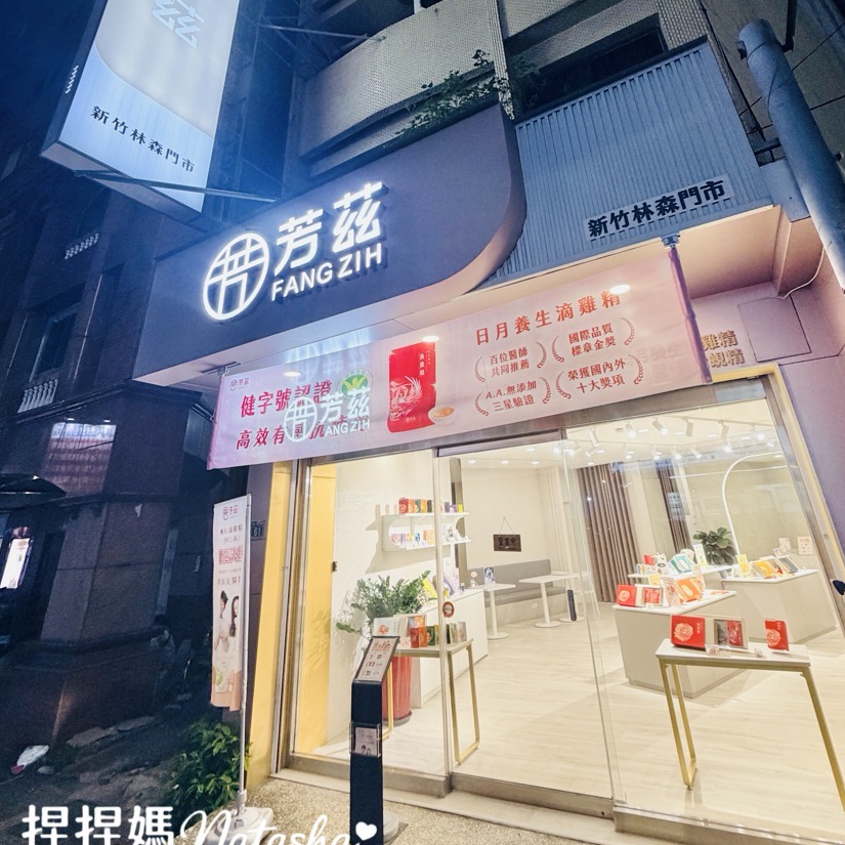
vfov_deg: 79.0
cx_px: 455
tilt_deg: +23.9
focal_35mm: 18
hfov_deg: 80.6
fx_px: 497
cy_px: 308
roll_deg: +3.5
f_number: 2.2
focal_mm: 2.22
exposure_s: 1/120
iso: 250
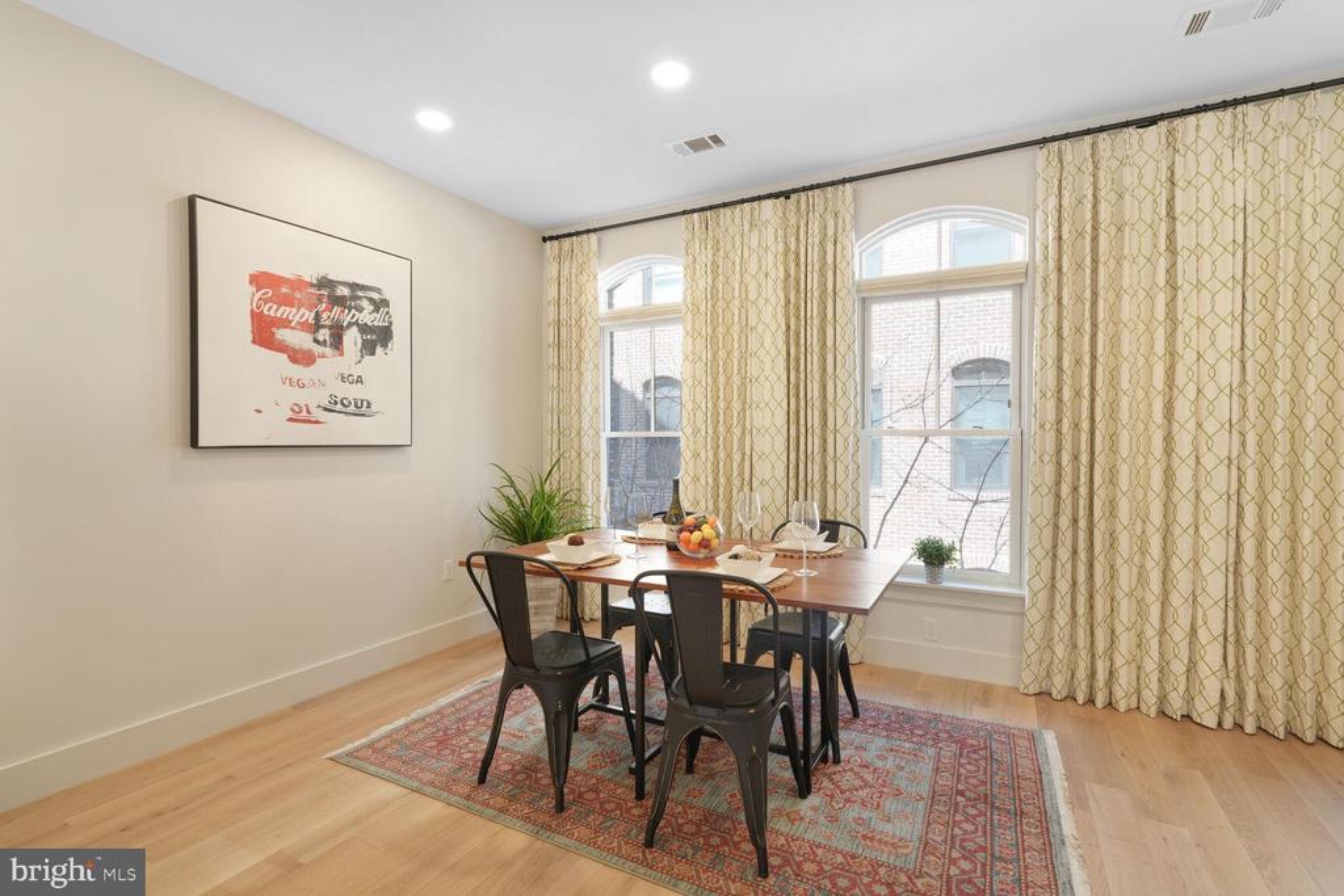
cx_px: 672
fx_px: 635
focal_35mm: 17
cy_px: 448
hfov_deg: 93.3
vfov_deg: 70.5
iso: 200
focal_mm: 17
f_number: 8
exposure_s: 1/4
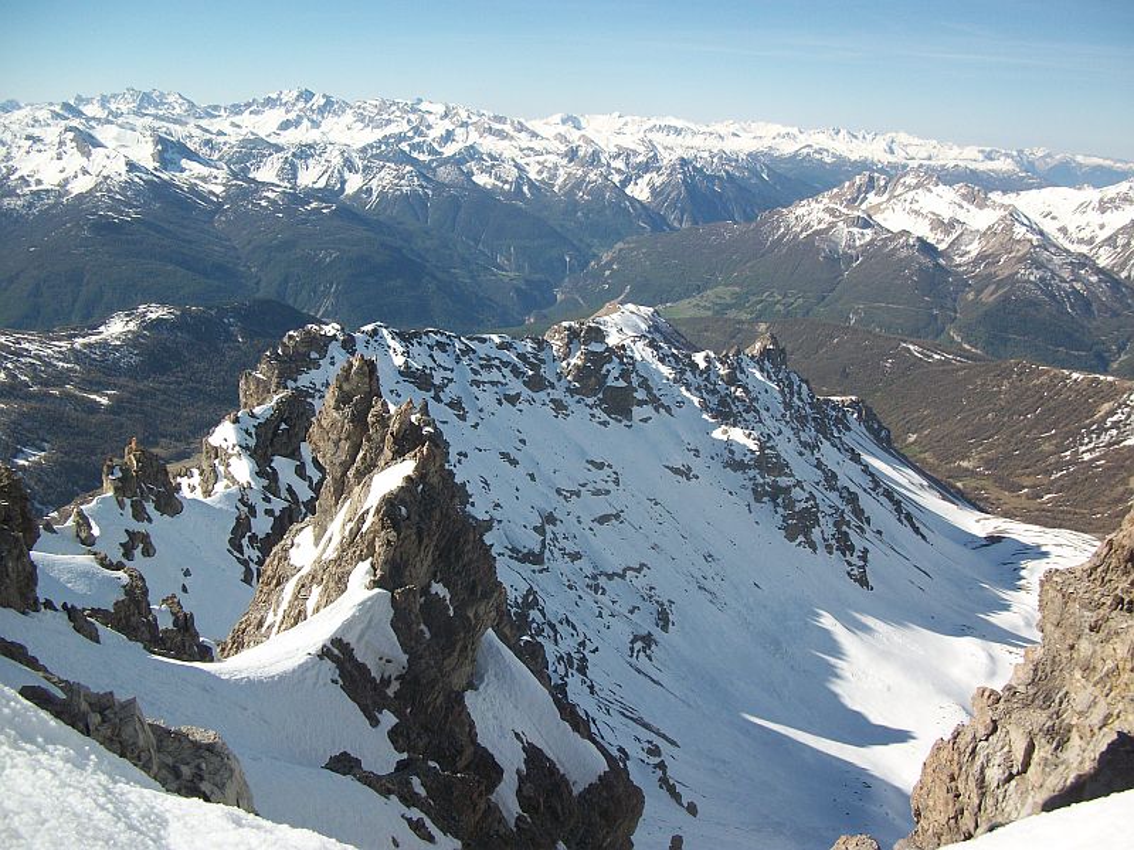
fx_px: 1048
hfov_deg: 56.8
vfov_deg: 44.2
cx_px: 567
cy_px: 425
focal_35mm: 32
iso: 80
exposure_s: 1/200
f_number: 8.8
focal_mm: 5.7
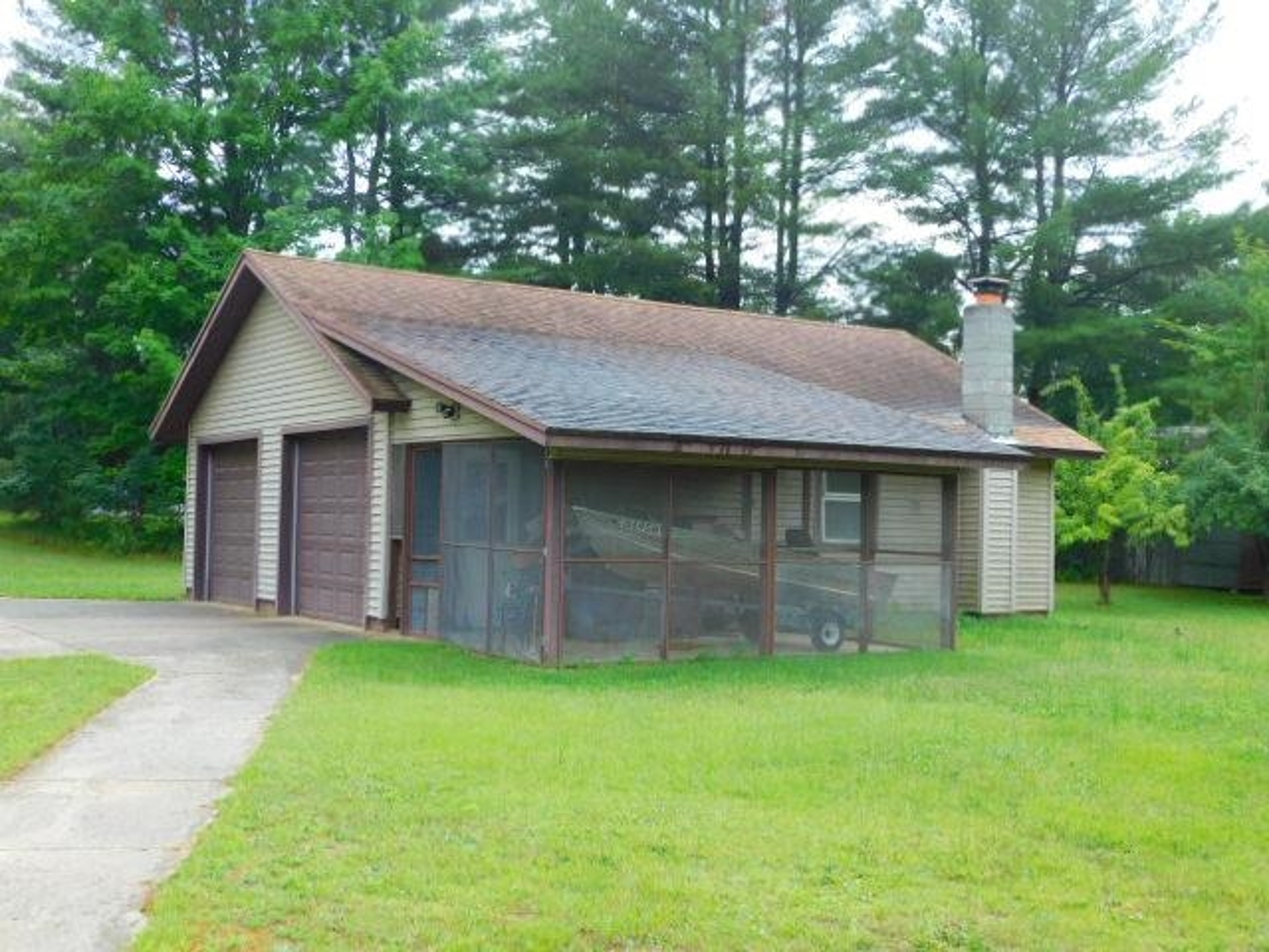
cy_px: 476
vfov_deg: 36.0
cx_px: 634
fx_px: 1466
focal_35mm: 40
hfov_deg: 46.8
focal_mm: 7.1
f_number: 3.6
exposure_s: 1/100
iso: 125
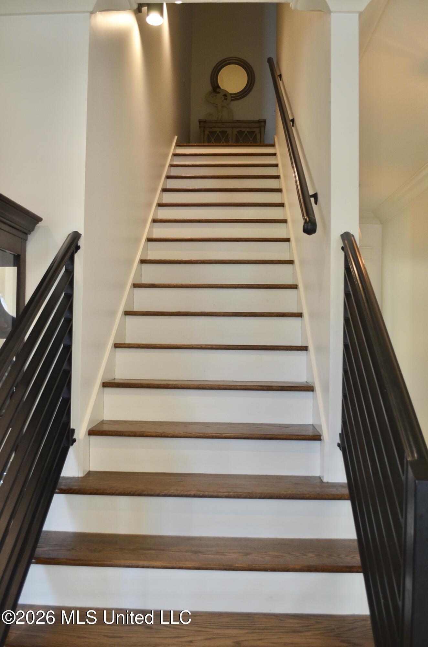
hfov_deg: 39.8
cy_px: 324
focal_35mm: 33
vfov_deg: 57.3
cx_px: 214
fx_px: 591
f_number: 4
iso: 450
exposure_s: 1/60
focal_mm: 22
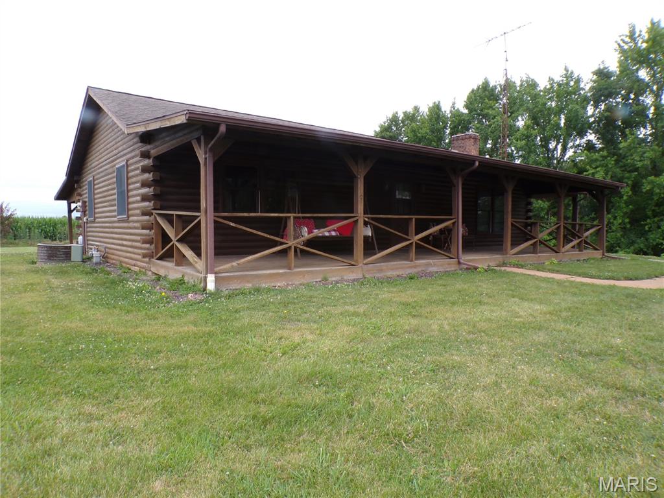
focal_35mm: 24
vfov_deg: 56.8
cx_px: 332
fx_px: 460
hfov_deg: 71.6
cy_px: 249
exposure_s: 1/60
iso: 100
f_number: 7.7
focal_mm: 4.3
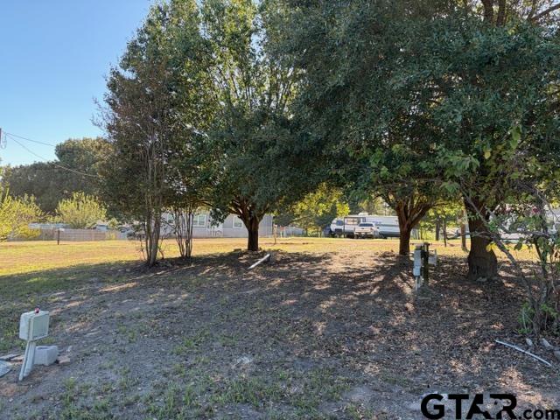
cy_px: 210
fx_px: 421
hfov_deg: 67.3
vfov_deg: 53.1
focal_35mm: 26
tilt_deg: +1.2
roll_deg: -3.5
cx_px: 280
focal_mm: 5.96
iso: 64
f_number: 1.6
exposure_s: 1/435
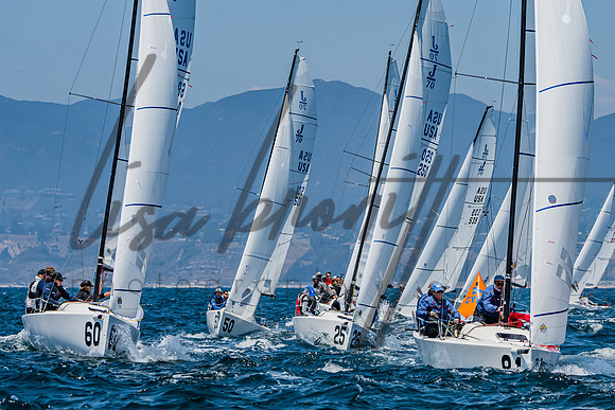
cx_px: 437
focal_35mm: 259
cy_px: 174
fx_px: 4432
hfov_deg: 7.9
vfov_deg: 5.3
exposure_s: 1/2500
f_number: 6.3
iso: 400
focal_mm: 150
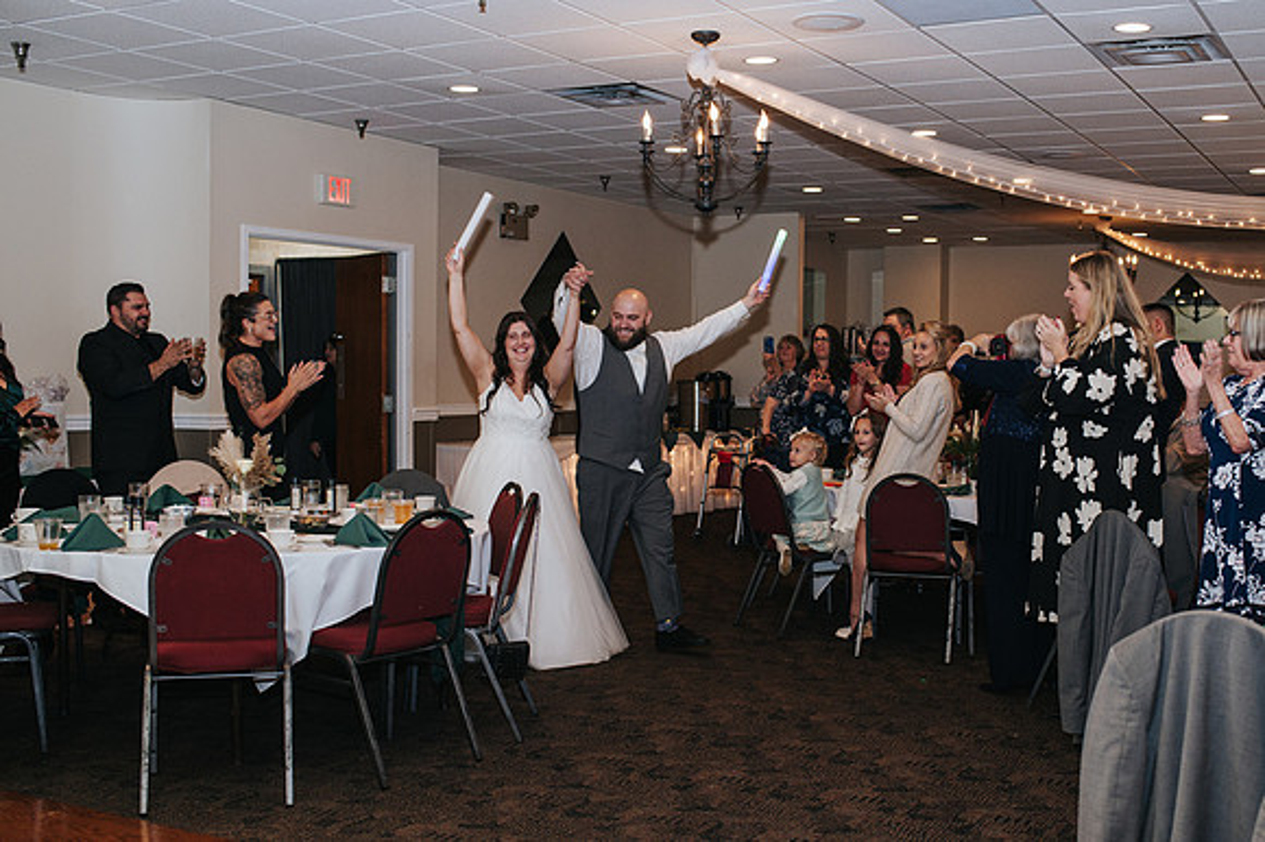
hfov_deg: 46.5
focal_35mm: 42
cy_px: 444
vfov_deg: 32.0
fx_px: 1466
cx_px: 736
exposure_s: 1/200
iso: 800
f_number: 3.2
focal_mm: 35
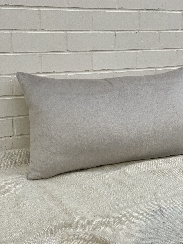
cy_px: 122
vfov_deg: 36.8
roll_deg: -1.9
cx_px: 92
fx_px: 367
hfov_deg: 28.0
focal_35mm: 52
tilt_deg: -17.6
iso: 200
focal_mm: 6
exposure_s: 1/122
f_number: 2
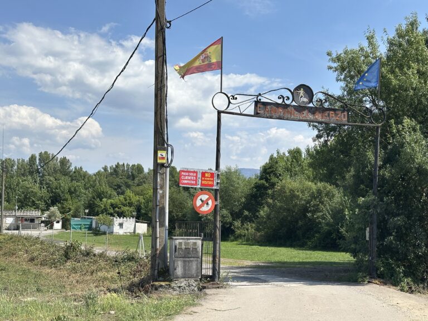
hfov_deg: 39.7
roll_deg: -0.5
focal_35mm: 48
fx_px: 593
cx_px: 214
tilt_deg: +5.1
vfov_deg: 30.3
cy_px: 160
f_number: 1.78
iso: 64
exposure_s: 1/3155
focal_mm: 6.86
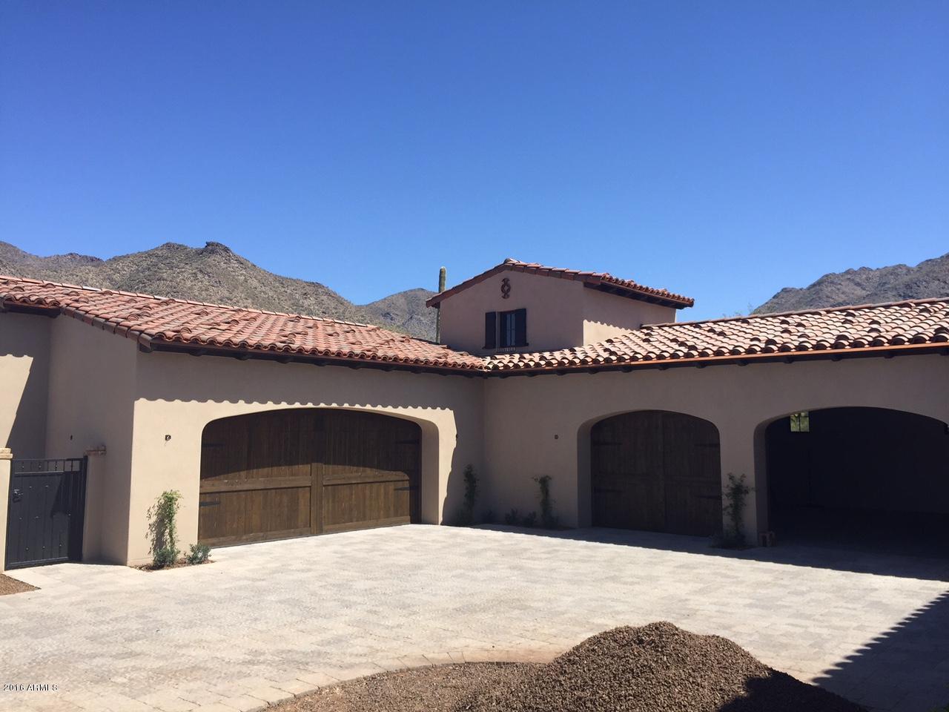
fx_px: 795
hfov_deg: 61.7
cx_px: 474
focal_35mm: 29
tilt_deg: +6.0
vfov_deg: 48.2
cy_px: 356
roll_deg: -0.3
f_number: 2.2
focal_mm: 4.15
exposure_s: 1/1582
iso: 32
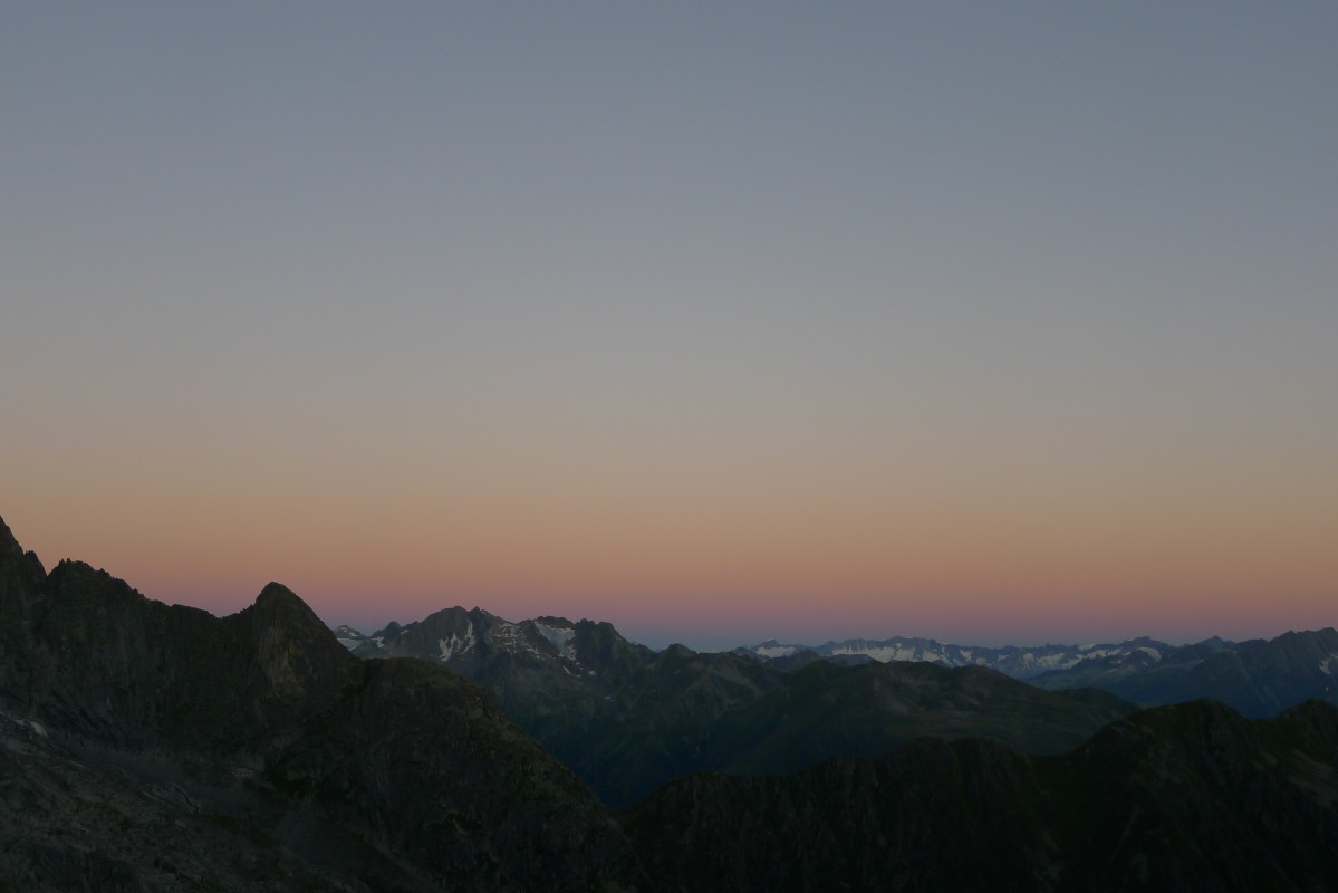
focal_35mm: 35
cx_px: 669
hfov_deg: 54.4
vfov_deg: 37.9
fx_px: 1301
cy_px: 446
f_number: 2.3
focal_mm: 7.5
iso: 80
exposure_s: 1/125
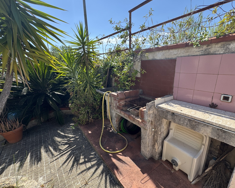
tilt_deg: -16.0
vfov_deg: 80.3
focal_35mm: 16
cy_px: 97
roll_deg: +1.8
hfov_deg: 93.1
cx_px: 122
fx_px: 111
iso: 40
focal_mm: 2.22
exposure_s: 1/533
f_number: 2.2
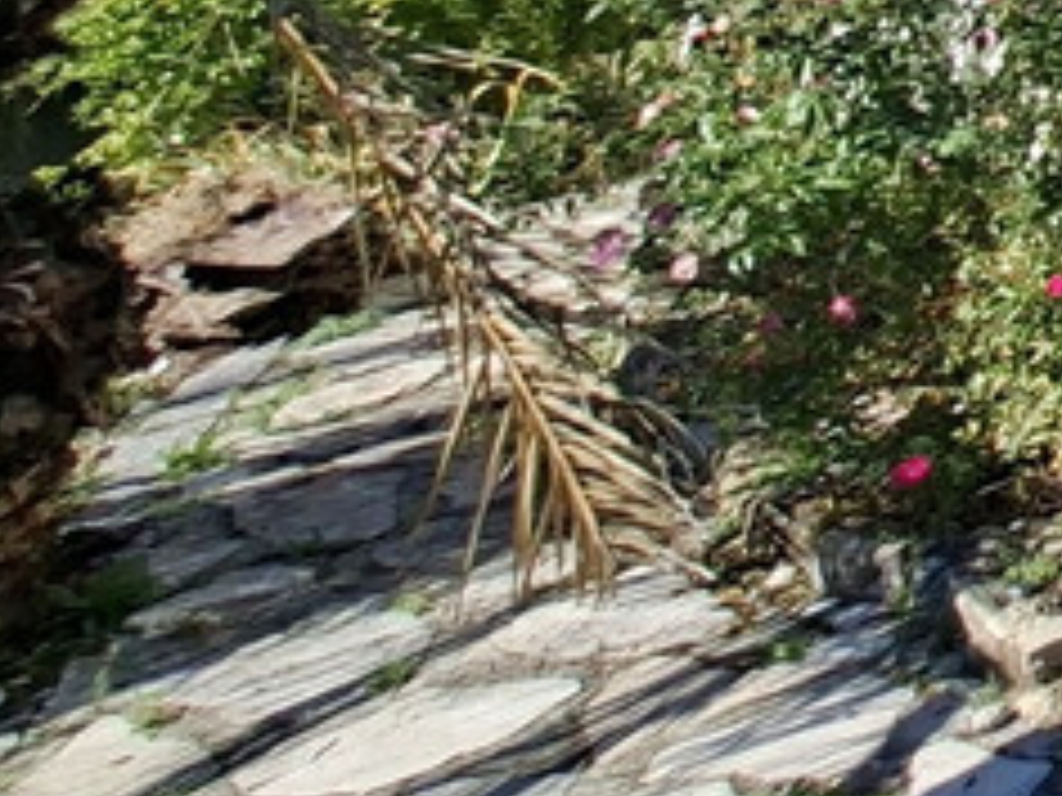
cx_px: 2340
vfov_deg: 17.7
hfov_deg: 16.9
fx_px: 2025
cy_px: -652
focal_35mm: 66
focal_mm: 1.74
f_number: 2.2
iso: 40
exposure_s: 1/1272
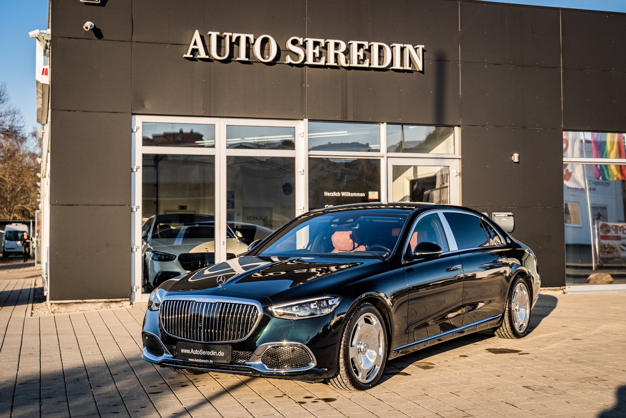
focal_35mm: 38
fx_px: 661
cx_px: 313
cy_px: 209
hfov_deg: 50.7
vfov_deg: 35.1
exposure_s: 1/1000
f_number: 4
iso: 1000
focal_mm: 38
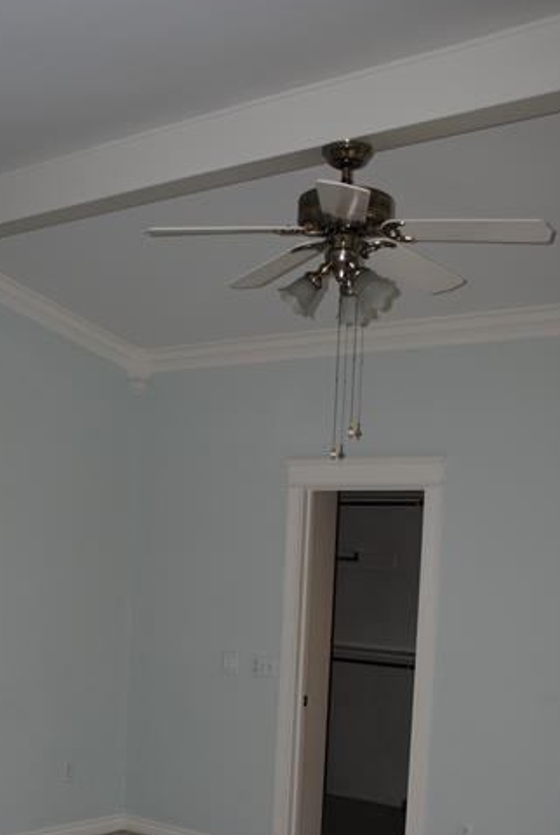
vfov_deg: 39.6
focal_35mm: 48
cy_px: 651
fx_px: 1115
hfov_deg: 27.9
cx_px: 157
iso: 200
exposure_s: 1/60
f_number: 3.8
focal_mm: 20
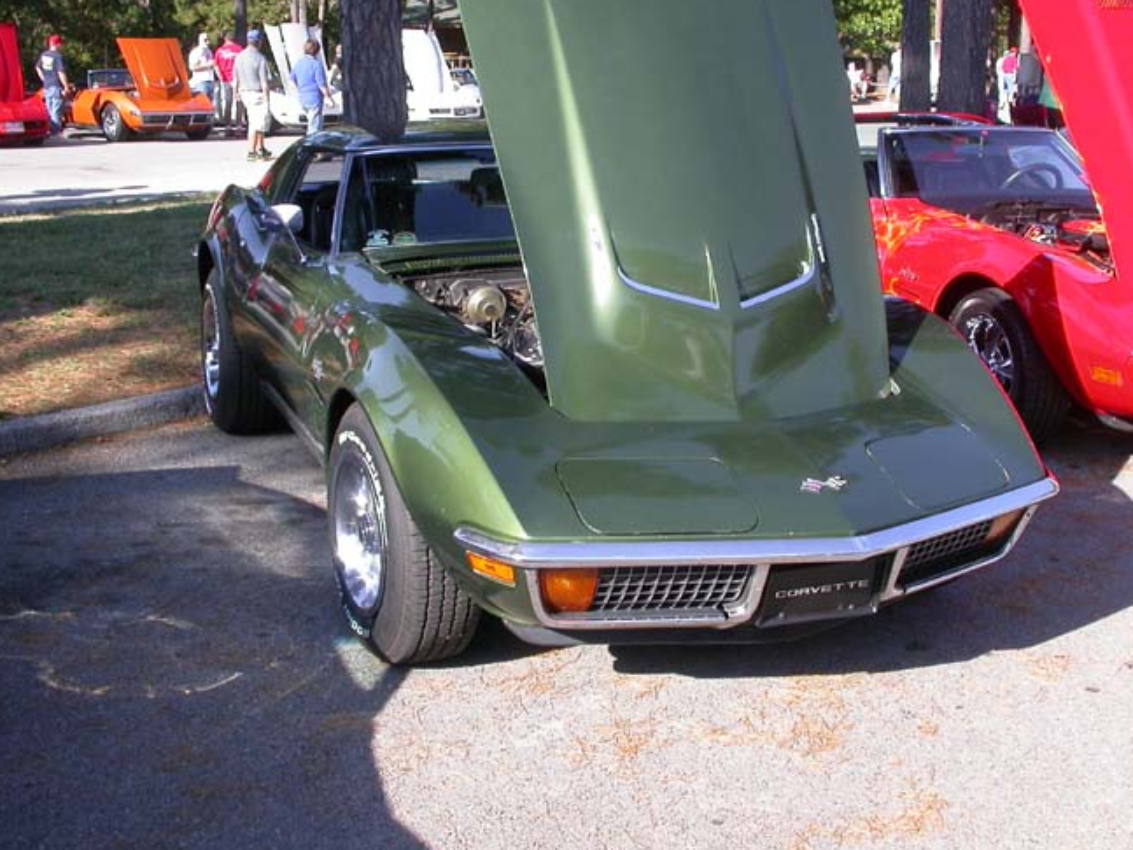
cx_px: 611
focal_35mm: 47
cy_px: 347
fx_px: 1538
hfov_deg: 40.4
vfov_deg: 30.8
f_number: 5.3
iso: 100
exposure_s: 1/198
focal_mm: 7.85
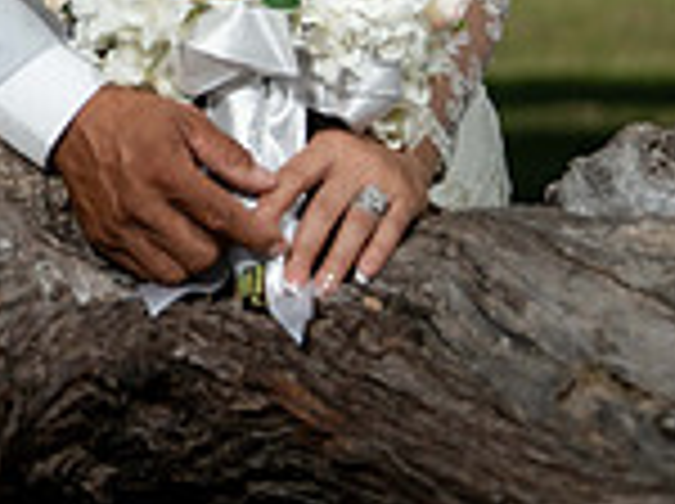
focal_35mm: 159
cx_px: 54
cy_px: -486
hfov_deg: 12.3
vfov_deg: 8.8
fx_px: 3095
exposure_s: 1/5000
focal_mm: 55
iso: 200
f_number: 2.2
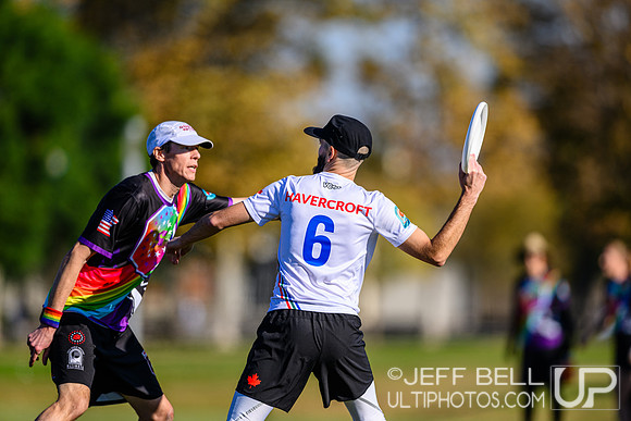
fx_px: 7012
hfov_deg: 5.2
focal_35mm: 400
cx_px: 316
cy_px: 210
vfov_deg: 3.4
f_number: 3.2
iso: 100
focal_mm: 400
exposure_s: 1/2000
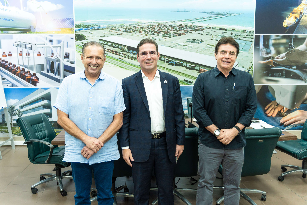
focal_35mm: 34
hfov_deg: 55.8
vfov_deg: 38.9
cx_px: 149
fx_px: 290
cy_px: 103
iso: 500
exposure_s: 1/60
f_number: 2.8
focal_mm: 22
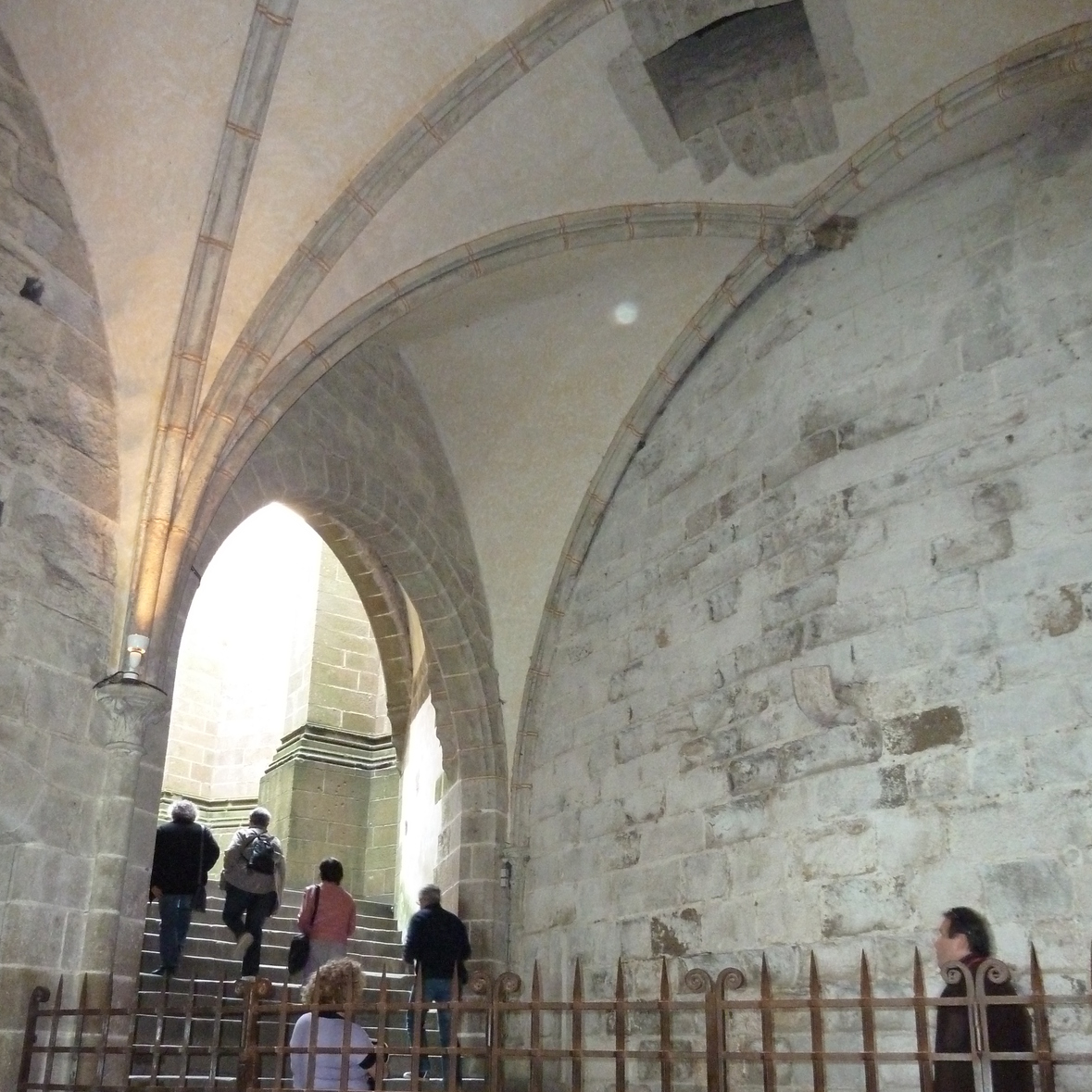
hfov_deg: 54.0
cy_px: 711
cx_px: 541
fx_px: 1071
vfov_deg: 53.2
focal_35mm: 30
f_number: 3.3
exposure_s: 1/30
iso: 640
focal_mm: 4.1
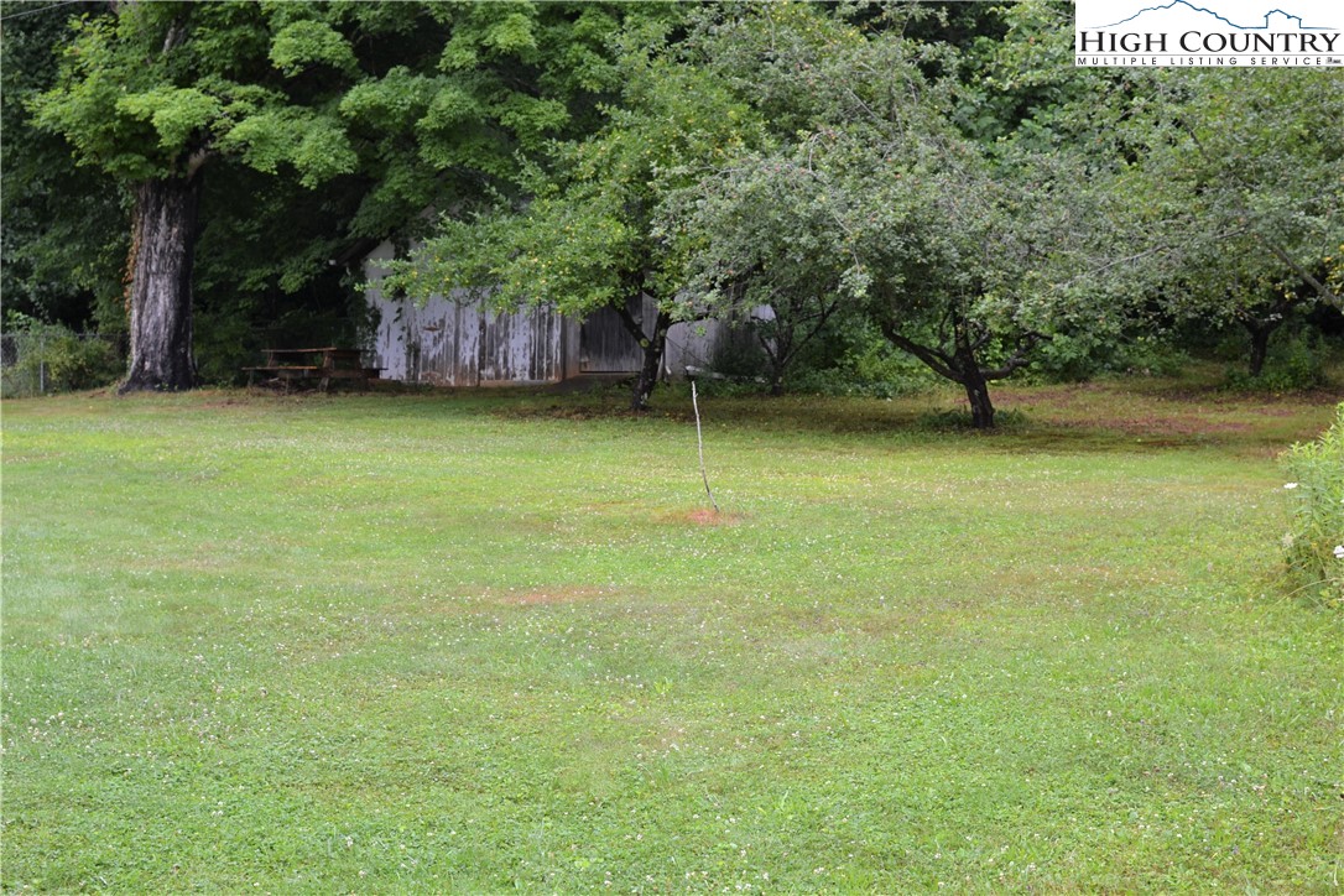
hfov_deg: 37.9
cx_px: 672
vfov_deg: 25.8
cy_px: 448
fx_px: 1960
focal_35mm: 52
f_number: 5.6
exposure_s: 1/125
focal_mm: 35
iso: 200
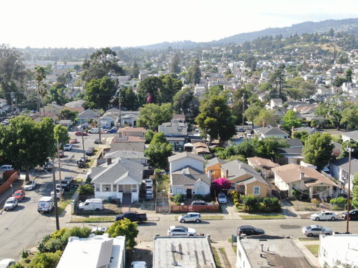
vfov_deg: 30.3
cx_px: 179
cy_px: 134
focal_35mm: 48
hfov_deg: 39.7
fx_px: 496
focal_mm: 8.6
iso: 110
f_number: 3.8
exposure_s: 1/320
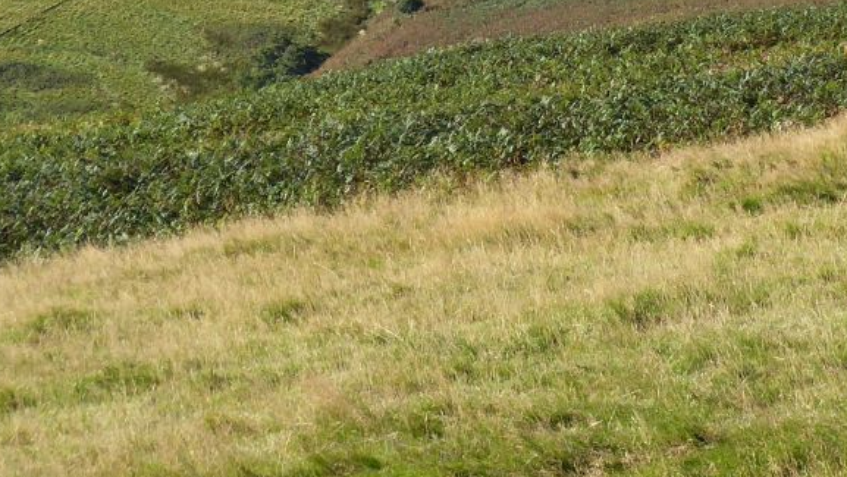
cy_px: -276
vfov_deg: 8.0
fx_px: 3325
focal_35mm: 148
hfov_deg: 14.5
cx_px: 627
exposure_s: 1/250
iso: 80
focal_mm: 8.4
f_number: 4
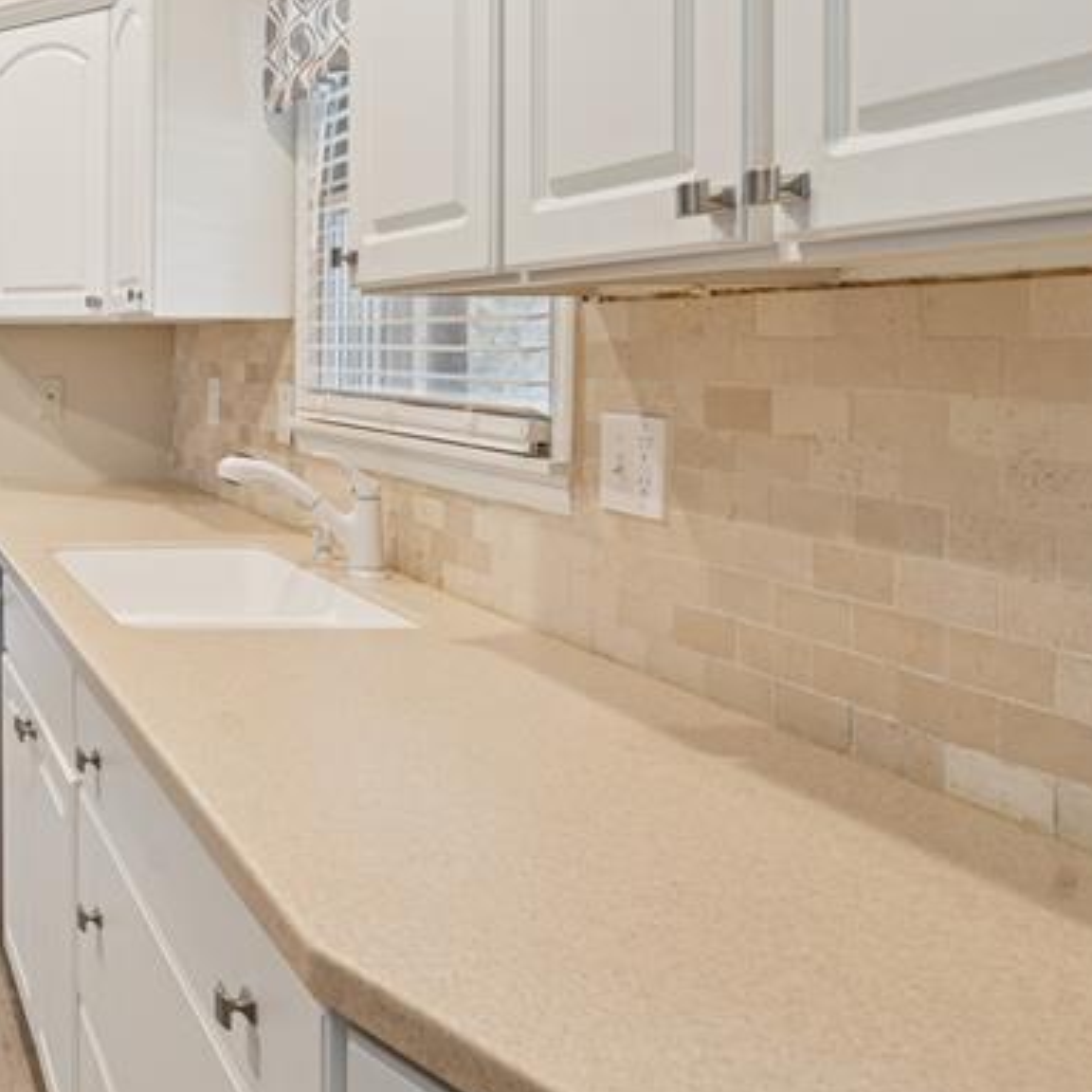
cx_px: -142
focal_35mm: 34
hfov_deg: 38.8
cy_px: 394
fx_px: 1213
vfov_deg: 47.9
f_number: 8
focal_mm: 15
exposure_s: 1/4
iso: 400
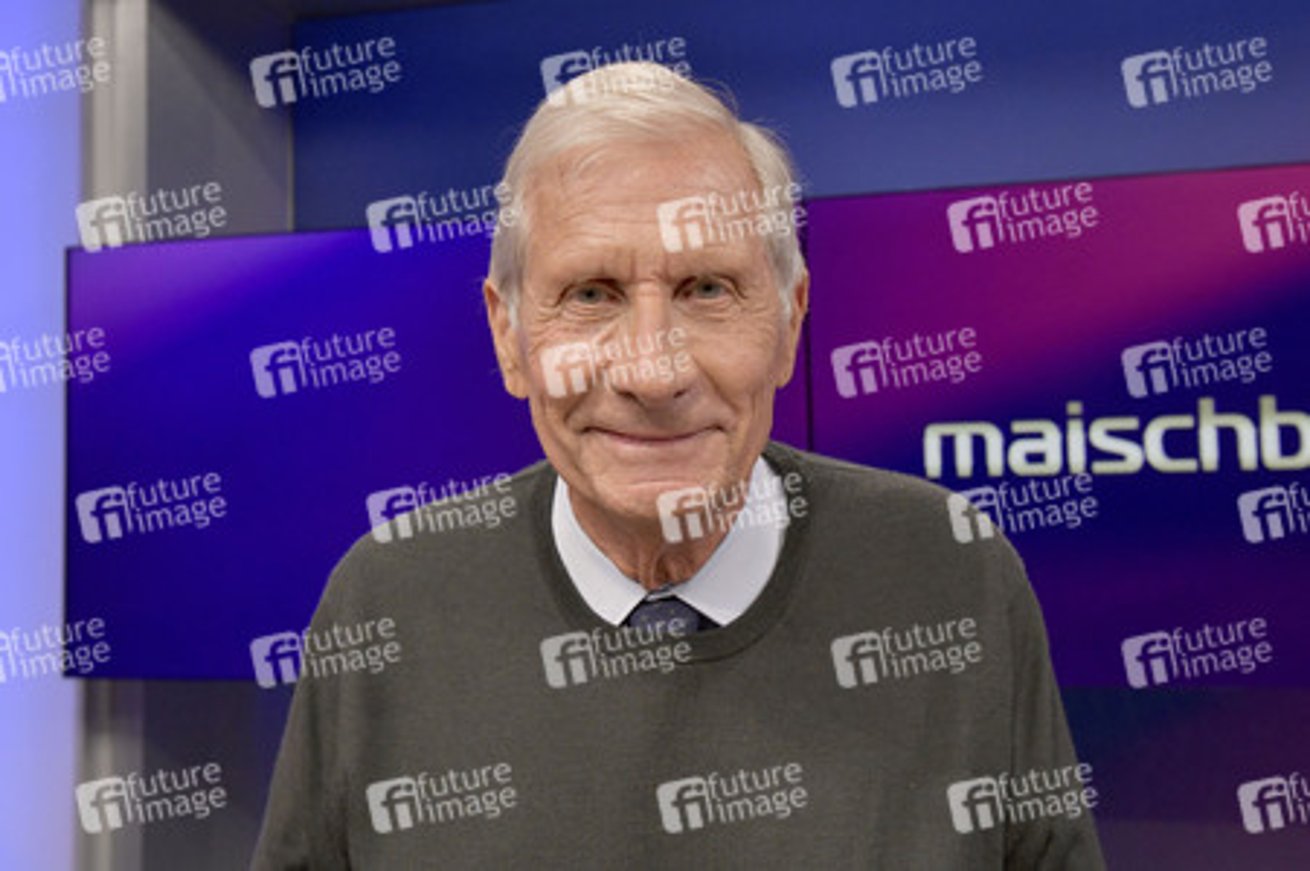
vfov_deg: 35.0
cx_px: 655
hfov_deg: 50.7
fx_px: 1382
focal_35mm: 38
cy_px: 436
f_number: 6.3
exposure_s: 1/200
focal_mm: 38
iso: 2500
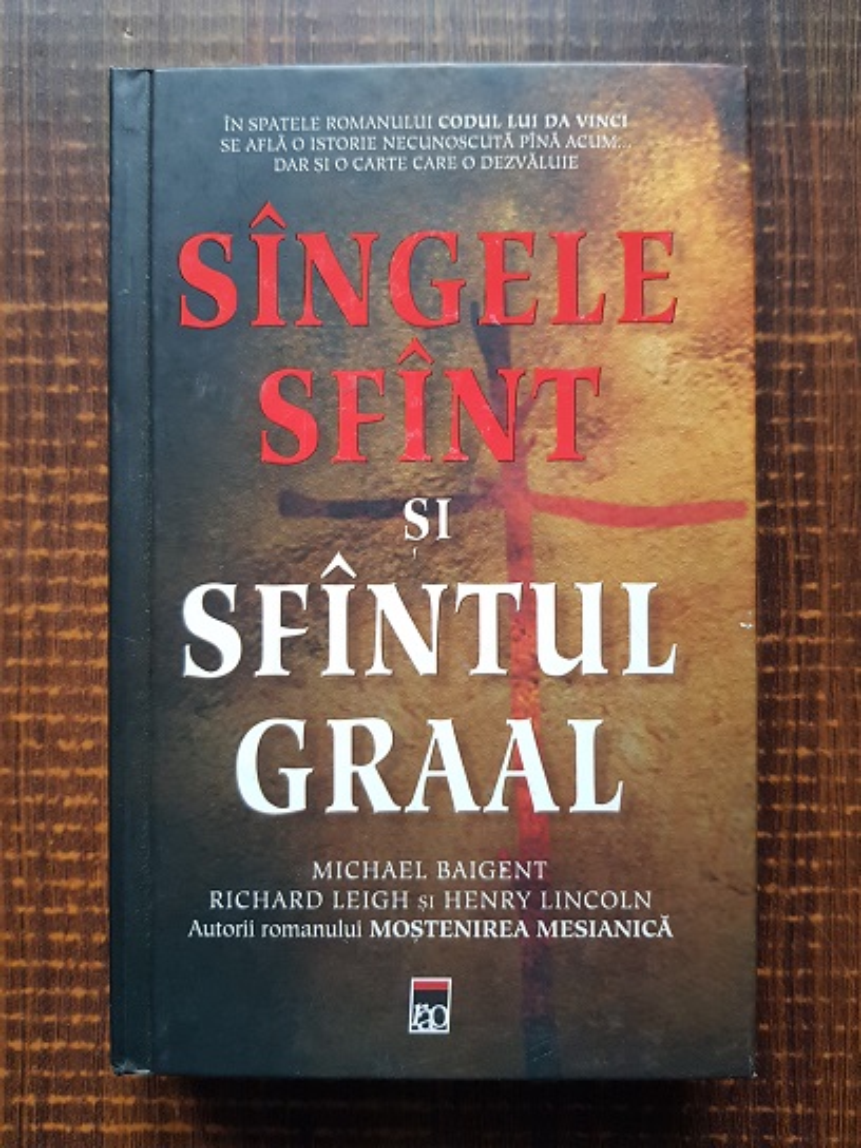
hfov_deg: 53.1
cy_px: 574
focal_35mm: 26
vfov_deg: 67.3
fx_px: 862
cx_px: 430
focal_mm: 4.3
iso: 160
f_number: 1.7
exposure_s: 1/33
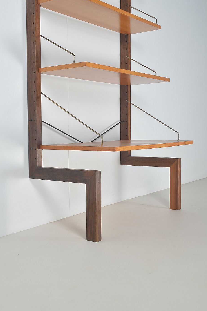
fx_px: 397
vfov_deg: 42.7
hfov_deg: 29.2
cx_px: 108
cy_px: 143
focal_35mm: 46
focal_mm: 28
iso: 100
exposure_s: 1/125
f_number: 22
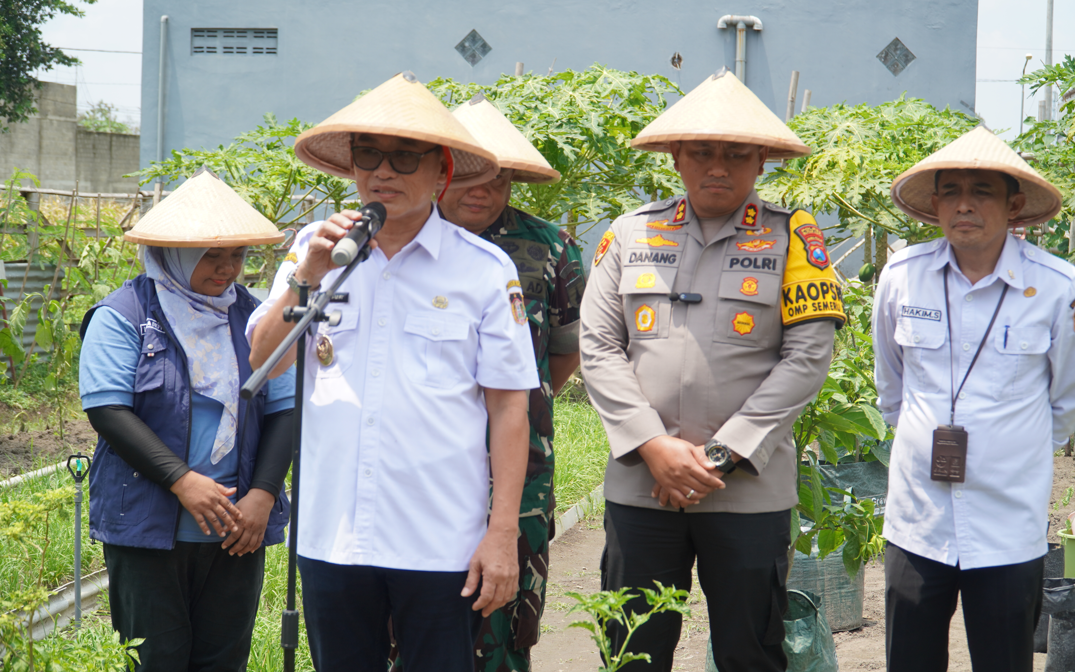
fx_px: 1949
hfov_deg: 30.8
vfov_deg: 19.6
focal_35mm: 67
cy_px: 328
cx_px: 539
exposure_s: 1/400
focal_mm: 43
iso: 100
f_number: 4.5
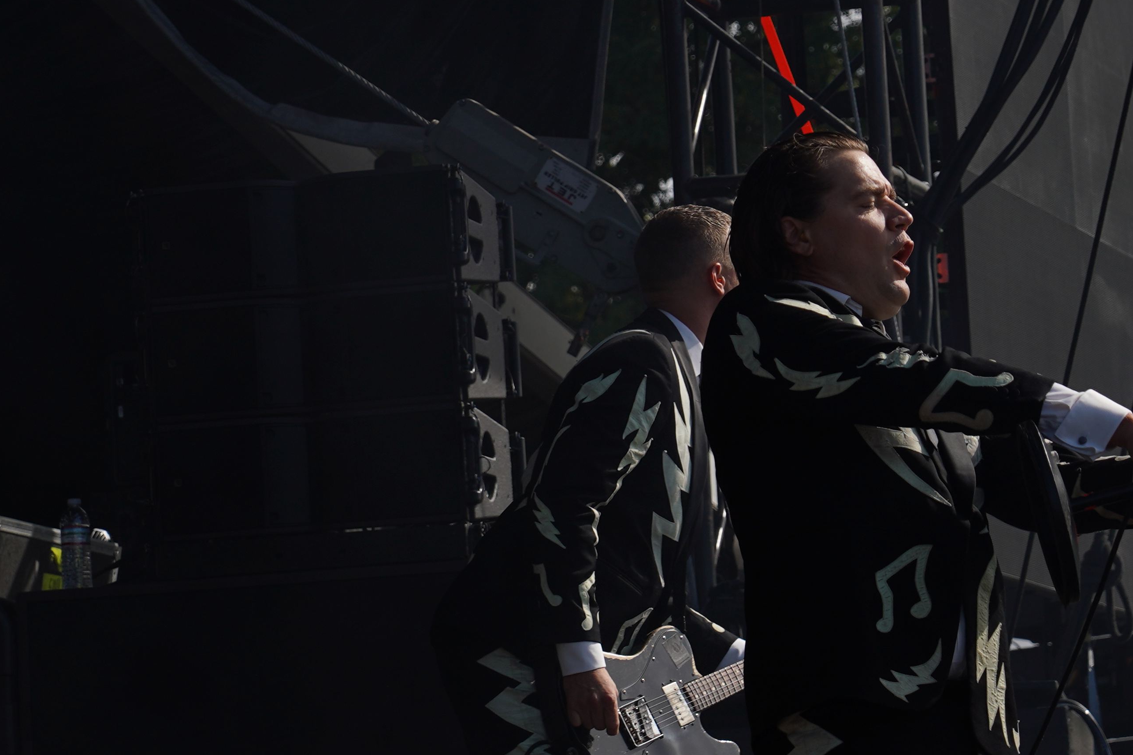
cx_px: 650
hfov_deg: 8.4
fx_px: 7710
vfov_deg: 5.6
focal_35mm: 245
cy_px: 138
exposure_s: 1/500
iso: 100
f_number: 8
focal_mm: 105
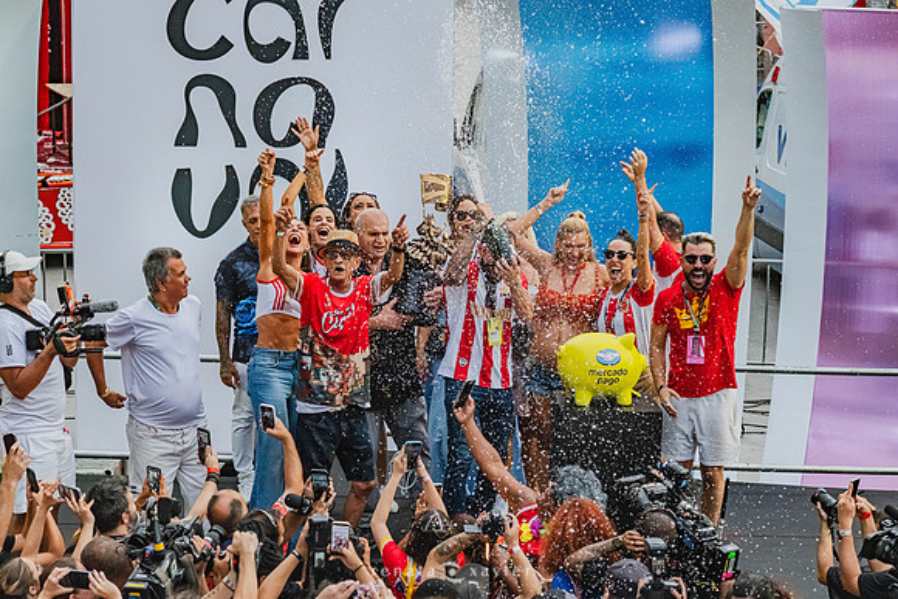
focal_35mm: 101
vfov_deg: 13.6
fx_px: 2520
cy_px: 300
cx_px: 449
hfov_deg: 20.2
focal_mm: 67.1
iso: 2000
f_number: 3.6
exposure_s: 1/2000
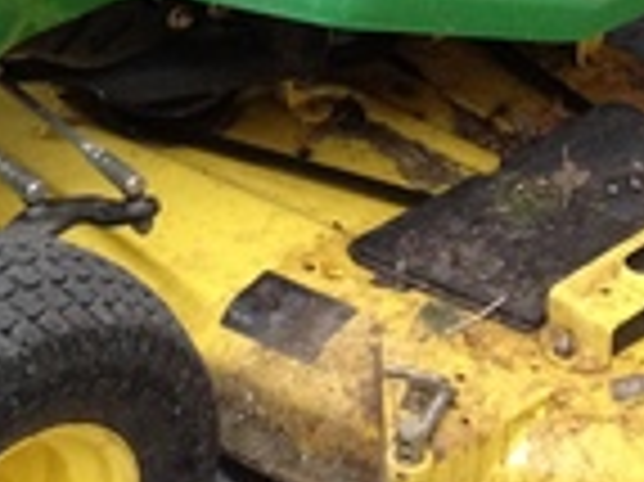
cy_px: -203
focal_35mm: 133
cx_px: 275
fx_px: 2472
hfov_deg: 14.8
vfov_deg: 10.8
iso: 250
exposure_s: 1/20
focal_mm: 4.28
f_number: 2.4
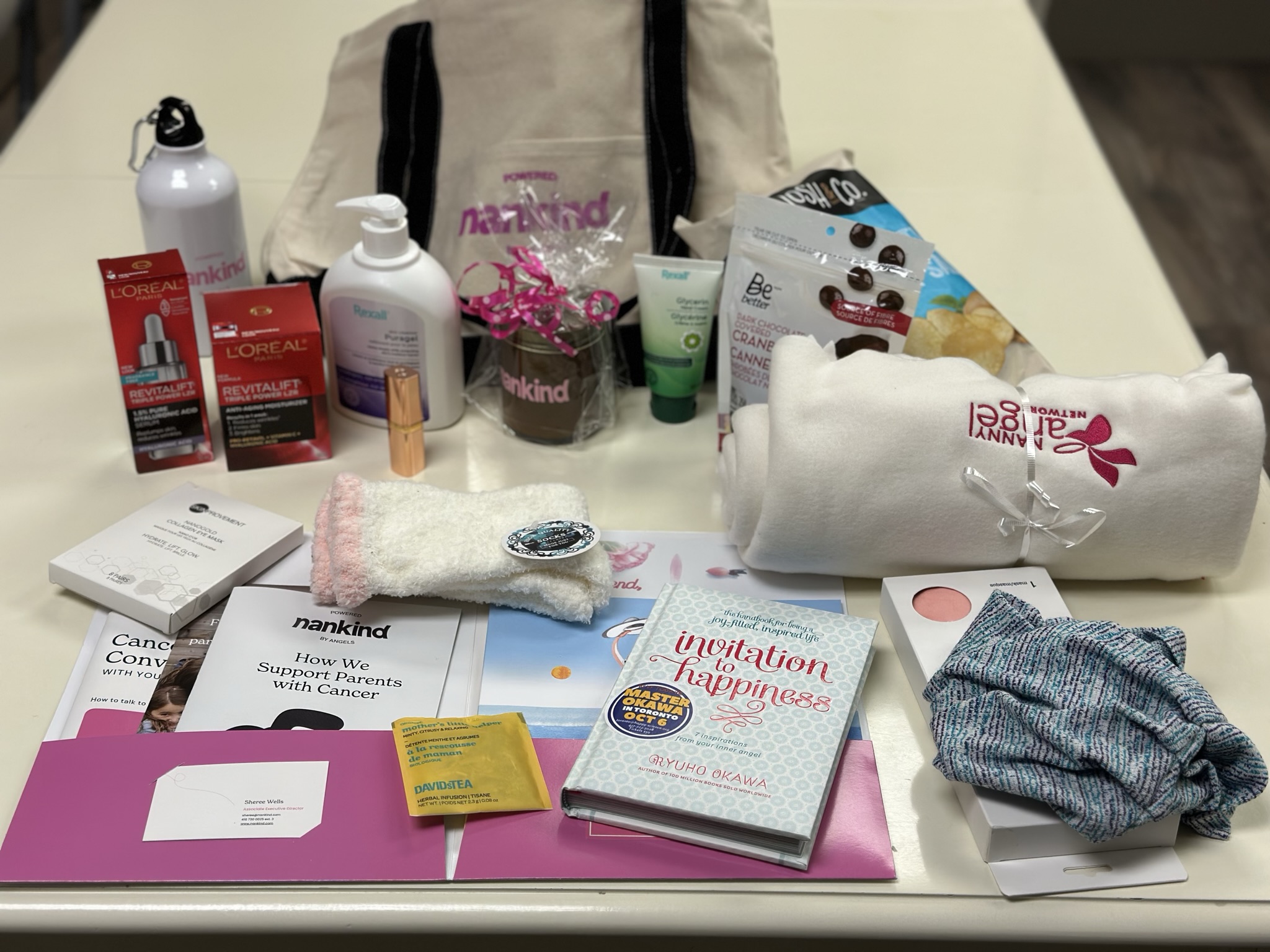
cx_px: 635
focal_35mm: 48
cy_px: 476
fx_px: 1761
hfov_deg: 39.7
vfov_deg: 30.3
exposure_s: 1/141
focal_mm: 6.86
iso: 64
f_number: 1.78
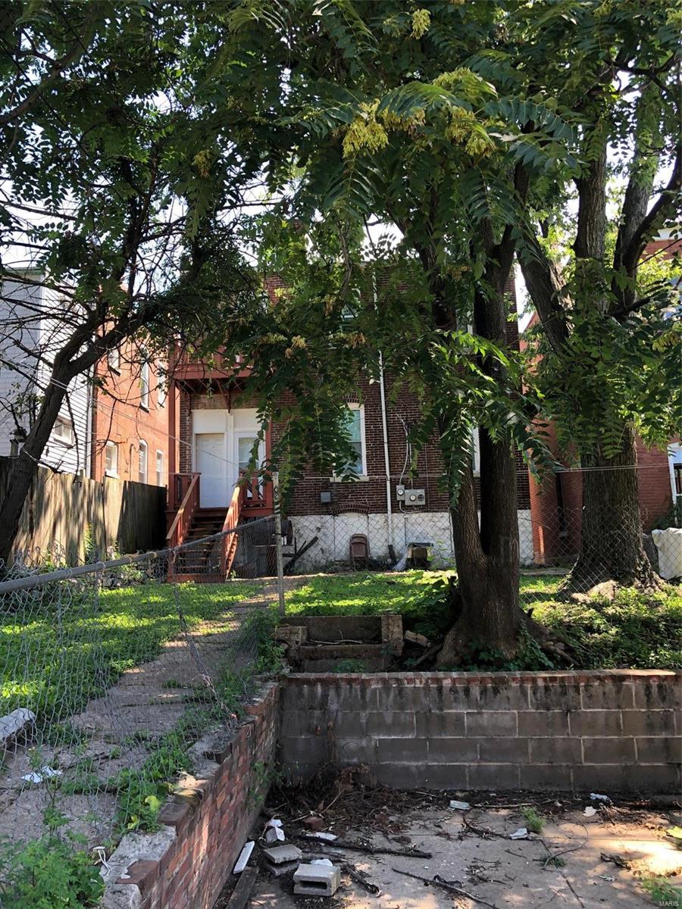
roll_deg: +2.2
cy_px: 454
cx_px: 341
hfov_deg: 49.7
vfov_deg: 63.4
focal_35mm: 28
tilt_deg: +11.2
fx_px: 736
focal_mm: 4
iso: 32
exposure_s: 1/120
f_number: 1.8
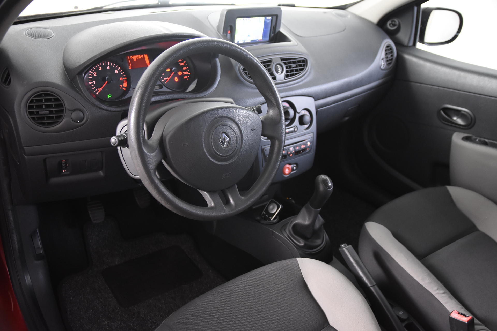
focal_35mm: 33
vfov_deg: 40.0
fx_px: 456
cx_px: 248
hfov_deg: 57.2
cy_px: 166
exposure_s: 1/30
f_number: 3
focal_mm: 22
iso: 1800
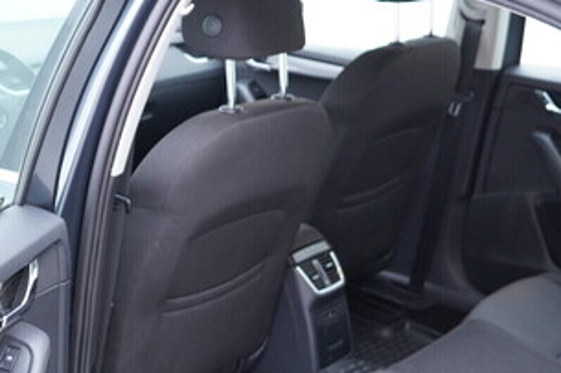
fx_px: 1012
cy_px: 321
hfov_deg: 30.7
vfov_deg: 20.6
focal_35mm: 65
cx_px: 175
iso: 400
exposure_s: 1/40
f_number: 2.8
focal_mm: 24
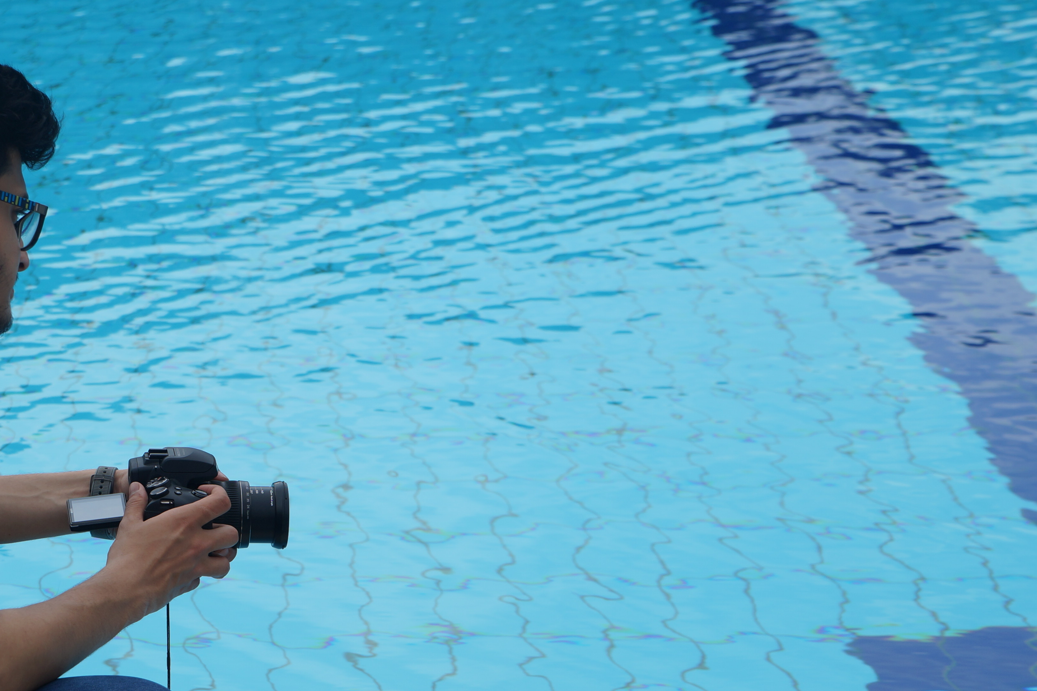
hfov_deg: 14.7
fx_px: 3975
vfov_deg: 9.9
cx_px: 125
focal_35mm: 138
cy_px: 386
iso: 100
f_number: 7.1
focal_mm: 75
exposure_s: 1/250
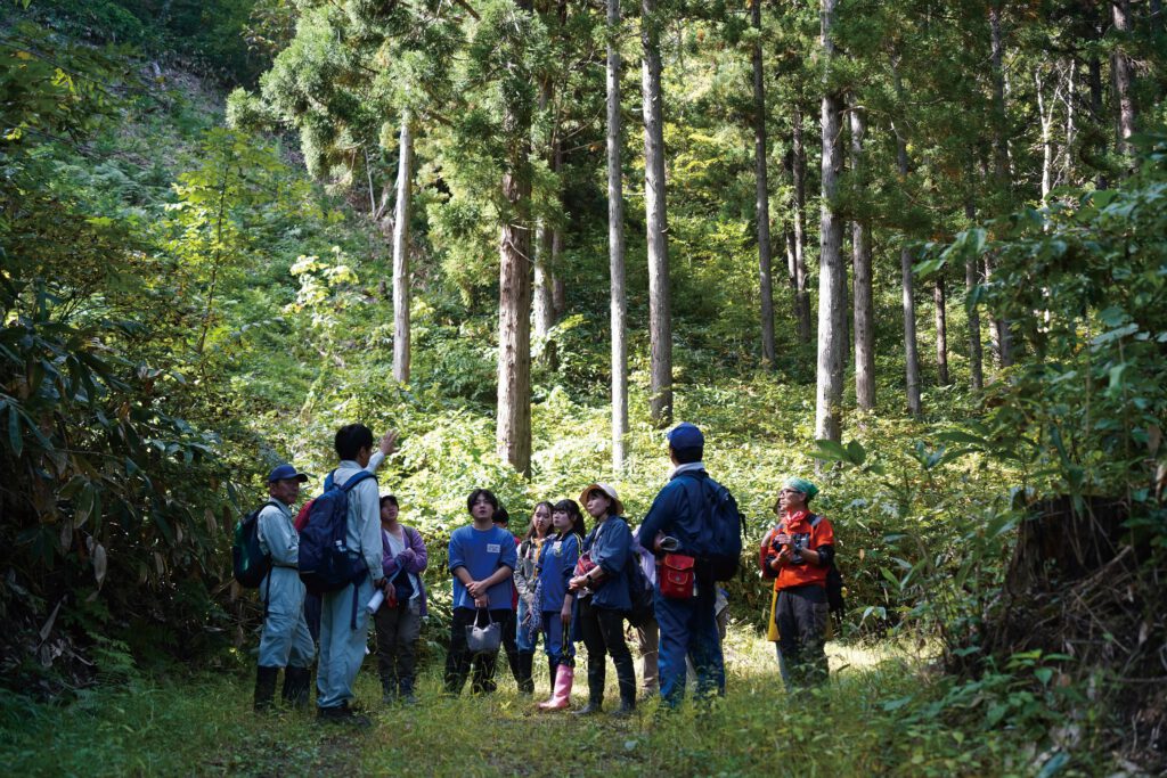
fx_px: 1491
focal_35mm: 46
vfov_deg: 29.3
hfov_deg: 42.7
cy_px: 389
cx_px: 584
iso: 200
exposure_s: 1/160
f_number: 4
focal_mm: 46
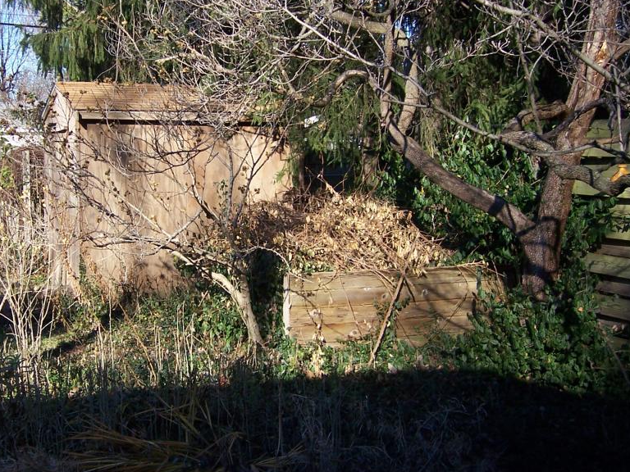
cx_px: 213
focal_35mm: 48
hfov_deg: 39.2
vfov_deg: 30.2
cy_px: 203
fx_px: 874
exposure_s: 1/500
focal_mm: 6
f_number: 3
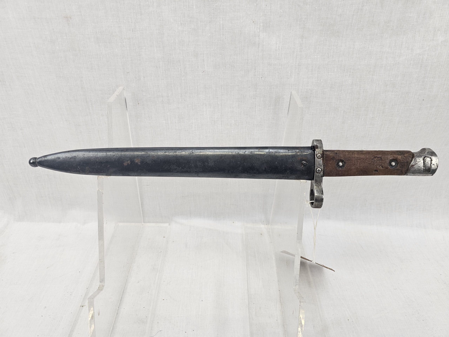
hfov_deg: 73.9
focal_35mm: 23
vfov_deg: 58.9
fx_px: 298
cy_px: 168
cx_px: 224
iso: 40
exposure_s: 1/100
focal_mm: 6.3
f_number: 1.7
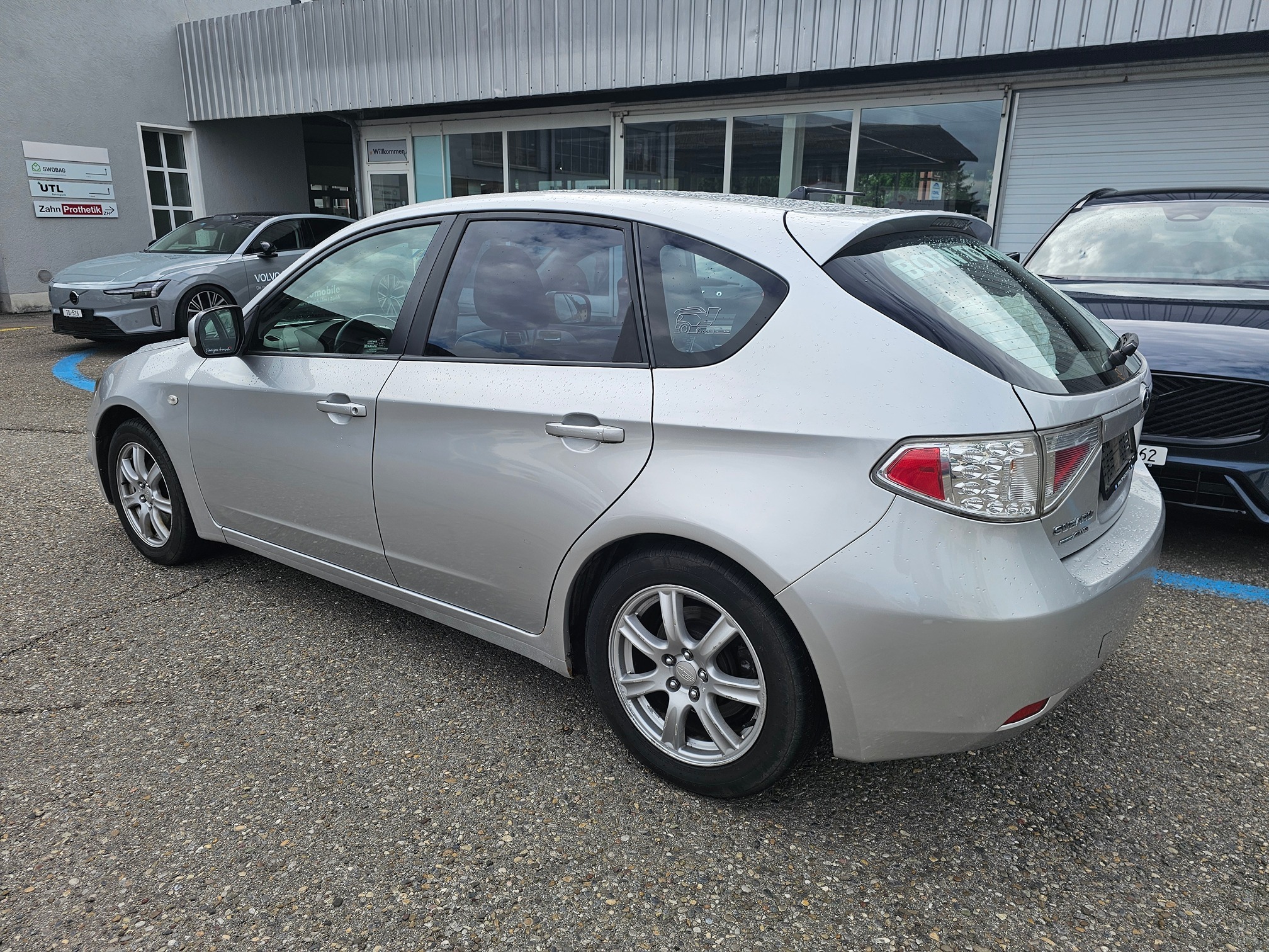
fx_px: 843
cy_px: 476
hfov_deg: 73.9
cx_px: 634
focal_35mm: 23
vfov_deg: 58.9
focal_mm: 6.3
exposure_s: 1/433
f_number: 1.7
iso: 10
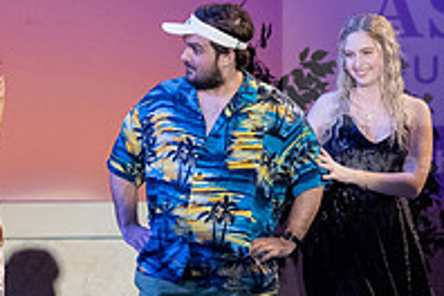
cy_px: 210
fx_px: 4699
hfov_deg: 5.4
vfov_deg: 3.6
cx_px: 215
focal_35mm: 381
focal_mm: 130
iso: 4000
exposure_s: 1/400
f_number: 3.5
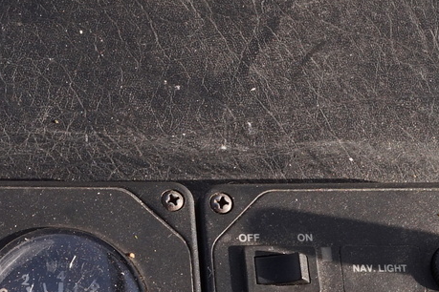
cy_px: 165
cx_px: -40
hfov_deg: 19.9
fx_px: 1195
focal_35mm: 98
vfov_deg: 14.0
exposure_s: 1/125
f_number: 8
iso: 100
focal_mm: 18
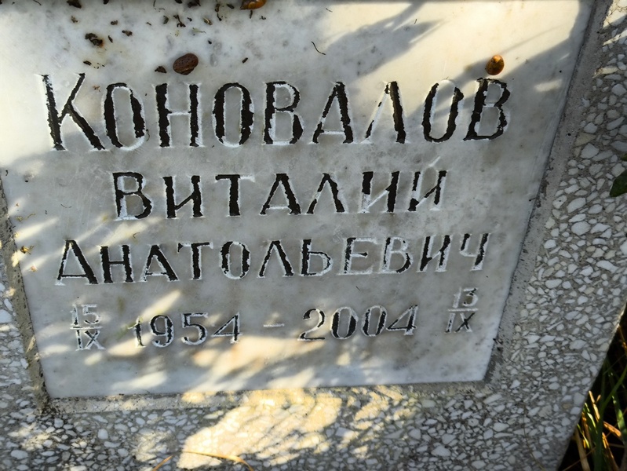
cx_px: 314
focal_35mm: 50
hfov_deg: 38.2
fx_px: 906
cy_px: 236
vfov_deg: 29.1
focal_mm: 4.71
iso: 50
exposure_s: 1/285
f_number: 1.7
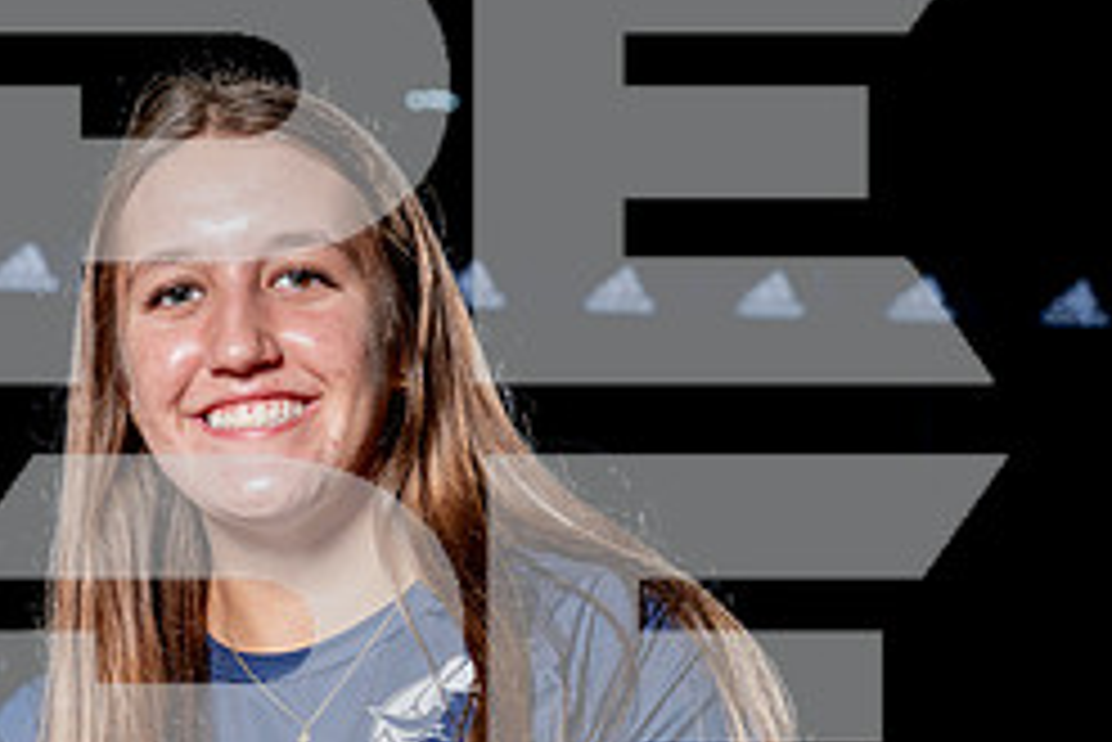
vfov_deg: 9.2
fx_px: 4605
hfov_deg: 13.5
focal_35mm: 149
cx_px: -140
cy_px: 695
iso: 250
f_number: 5.6
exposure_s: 1/250
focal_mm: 61
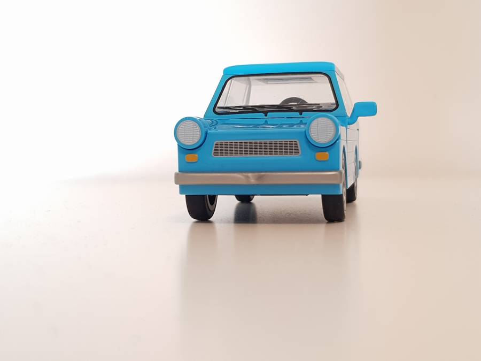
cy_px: 180
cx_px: 240
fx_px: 361
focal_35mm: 26
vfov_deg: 53.1
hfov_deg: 67.3
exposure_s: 1/31
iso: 160
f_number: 1.7
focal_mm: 4.3
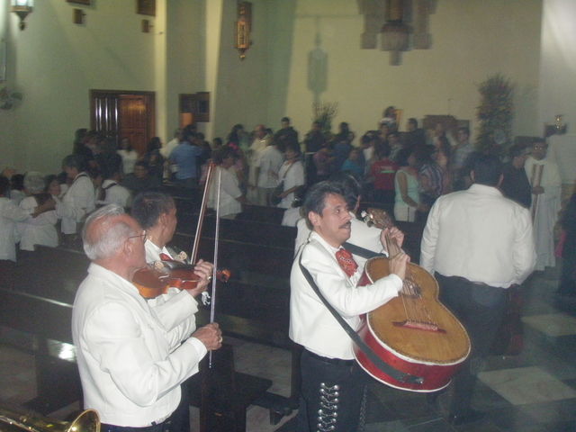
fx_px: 632
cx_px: 288
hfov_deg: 49.0
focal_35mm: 38
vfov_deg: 37.7
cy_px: 216
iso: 500
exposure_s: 1/30
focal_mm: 6.7
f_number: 3.5
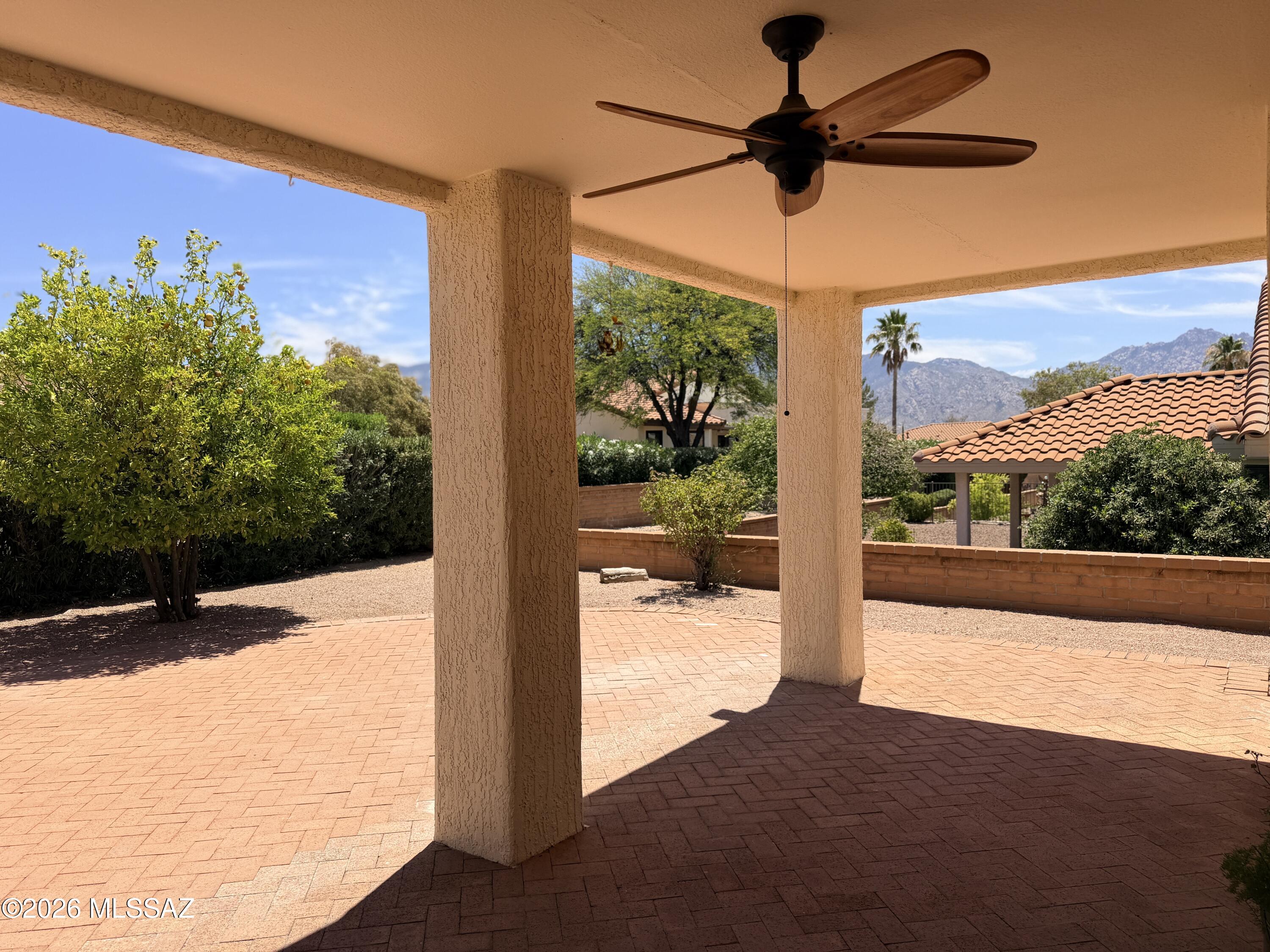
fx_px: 881
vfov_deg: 56.8
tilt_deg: -1.5
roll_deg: +0.5
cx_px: 635
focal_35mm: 24
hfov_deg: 71.6
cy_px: 476
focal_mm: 6.76
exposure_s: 1/6173
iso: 80
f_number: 1.78
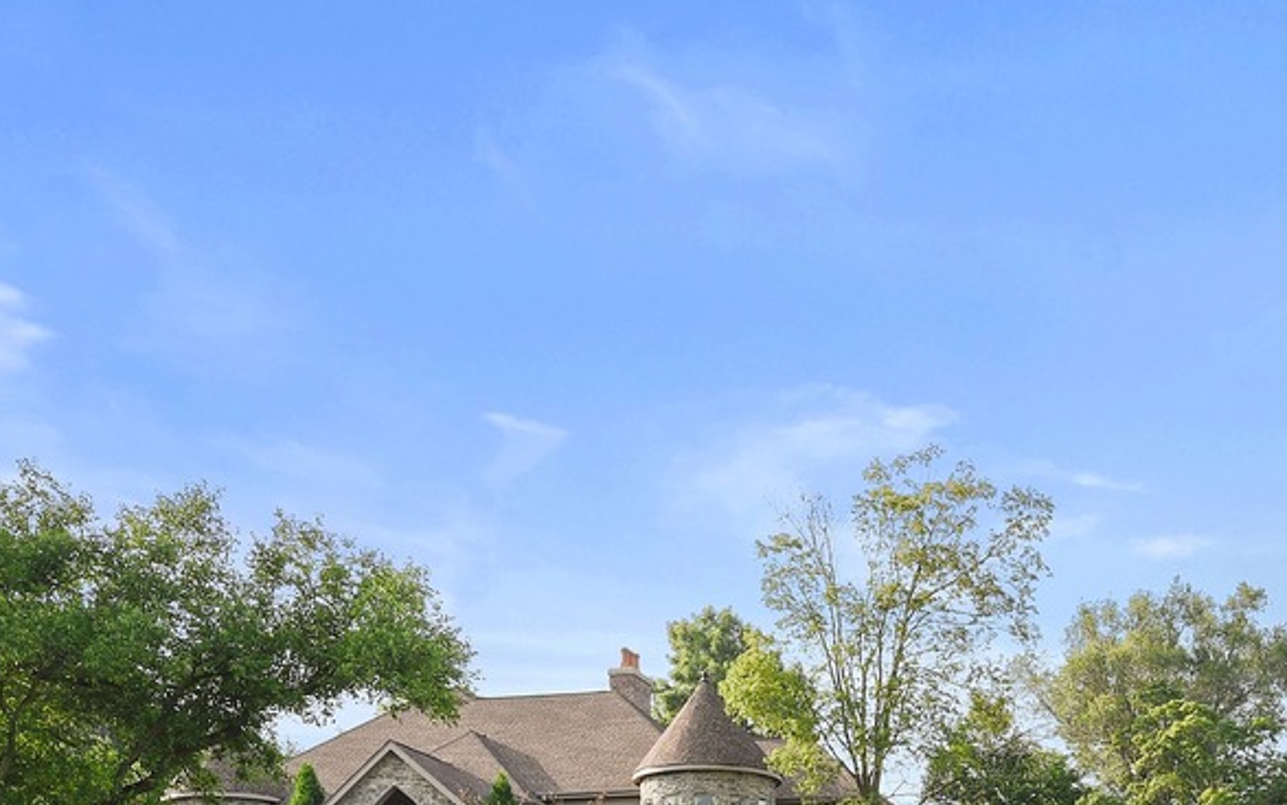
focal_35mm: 45
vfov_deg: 26.0
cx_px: 952
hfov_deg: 43.1
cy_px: 921
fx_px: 1579
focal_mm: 16
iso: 100
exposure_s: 1/200
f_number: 7.1
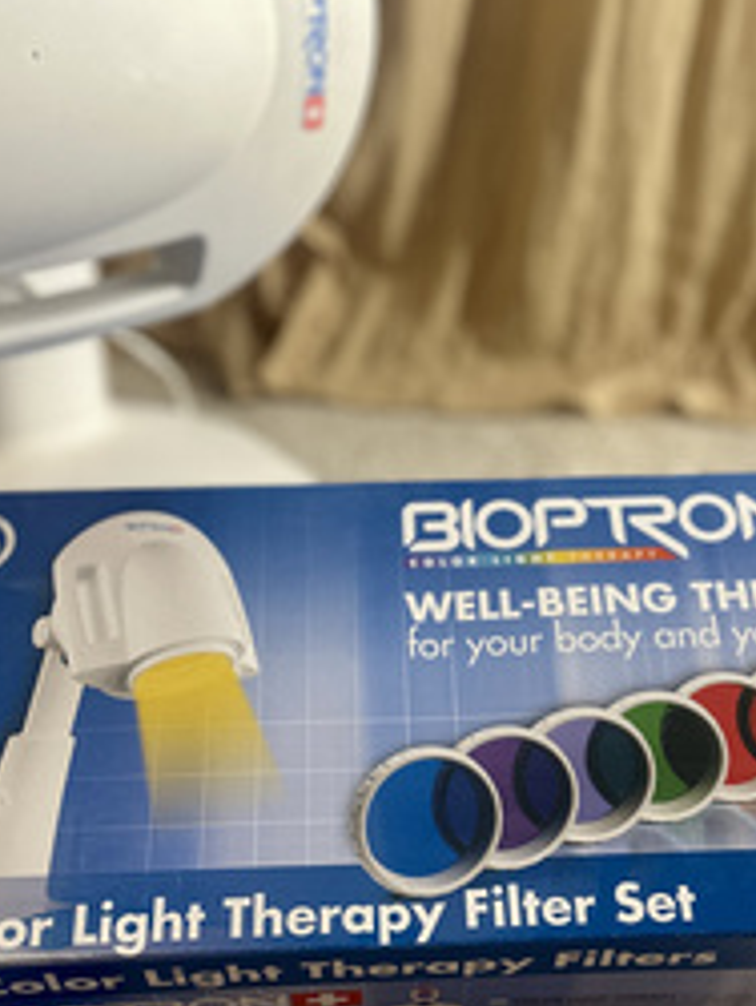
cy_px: 523
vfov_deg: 39.6
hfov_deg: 30.3
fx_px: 1395
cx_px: 432
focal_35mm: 48
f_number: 1.78
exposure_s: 1/100
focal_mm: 6.86
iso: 200
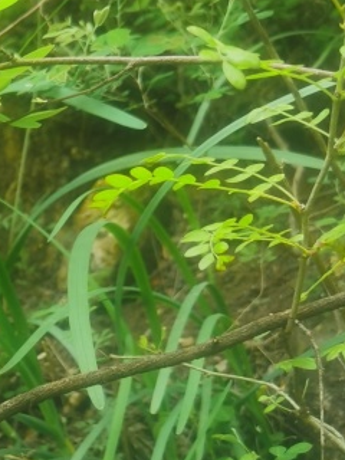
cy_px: 293
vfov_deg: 21.7
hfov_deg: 15.4
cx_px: -134
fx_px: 1196
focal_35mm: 90
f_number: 1.8
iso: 64
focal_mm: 5.58
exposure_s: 1/100
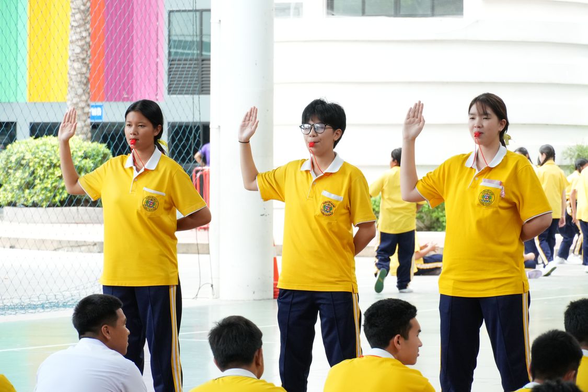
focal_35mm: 202
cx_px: 294
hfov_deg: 10.2
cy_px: 196
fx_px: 3307
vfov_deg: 6.8
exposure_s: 1/250
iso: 2000
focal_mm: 135
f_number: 8
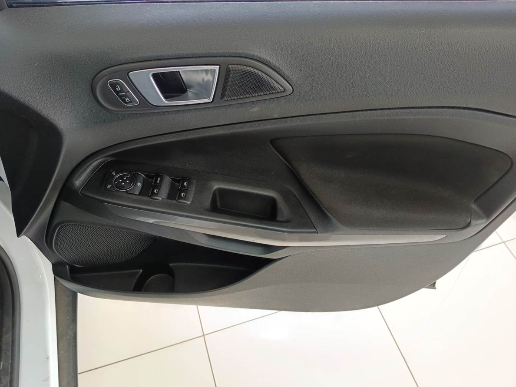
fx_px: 373
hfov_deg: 69.4
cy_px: 194
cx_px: 258
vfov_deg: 54.9
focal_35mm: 25
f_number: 1.79
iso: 1146
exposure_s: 1/33.3
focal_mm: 4.84
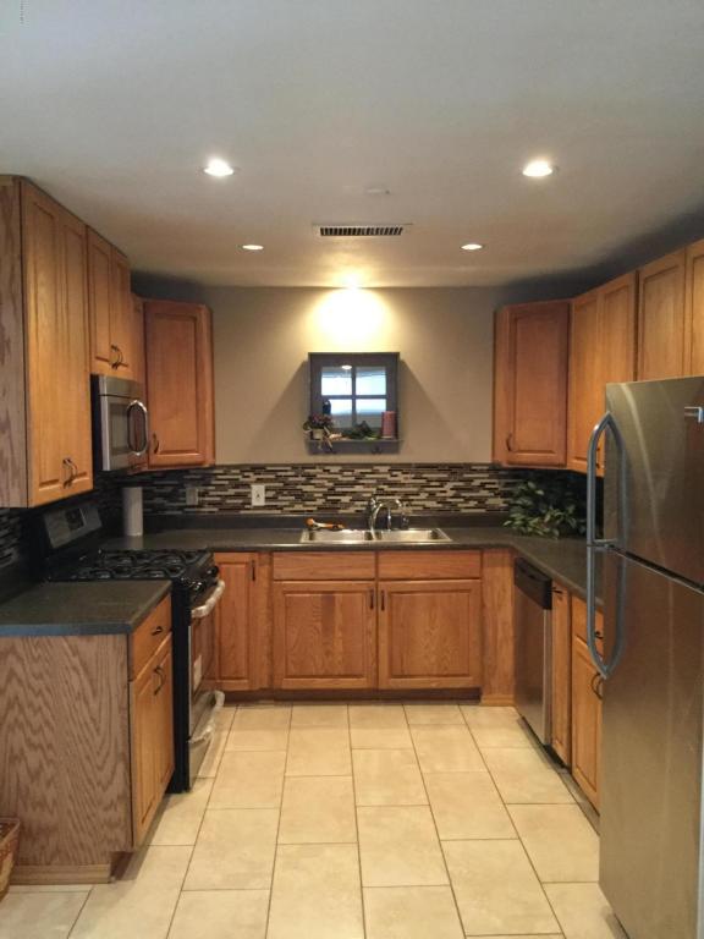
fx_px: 841
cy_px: 470
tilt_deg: -2.5
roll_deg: +0.1
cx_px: 352
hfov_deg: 45.4
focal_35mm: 31
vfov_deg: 58.4
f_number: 2.4
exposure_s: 1/15
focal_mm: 3.3
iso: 200
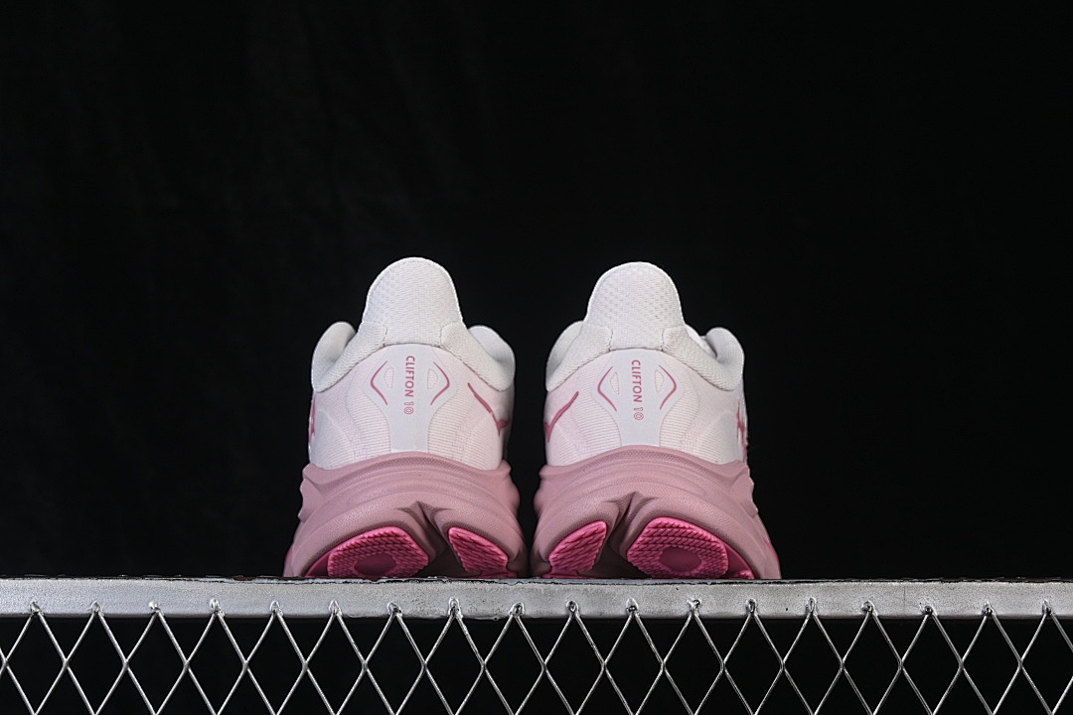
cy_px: 358
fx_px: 2235
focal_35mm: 75
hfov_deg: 27.0
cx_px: 536
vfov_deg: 18.2
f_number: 8
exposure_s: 1/80
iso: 160
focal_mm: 50
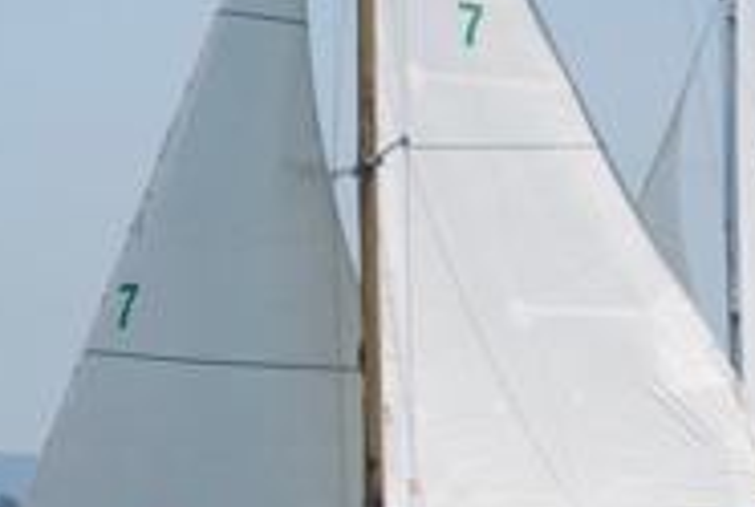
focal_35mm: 496
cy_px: 235
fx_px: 10418
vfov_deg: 2.8
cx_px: 509
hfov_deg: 4.1
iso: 800
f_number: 5.6
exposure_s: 1/4000
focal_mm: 105
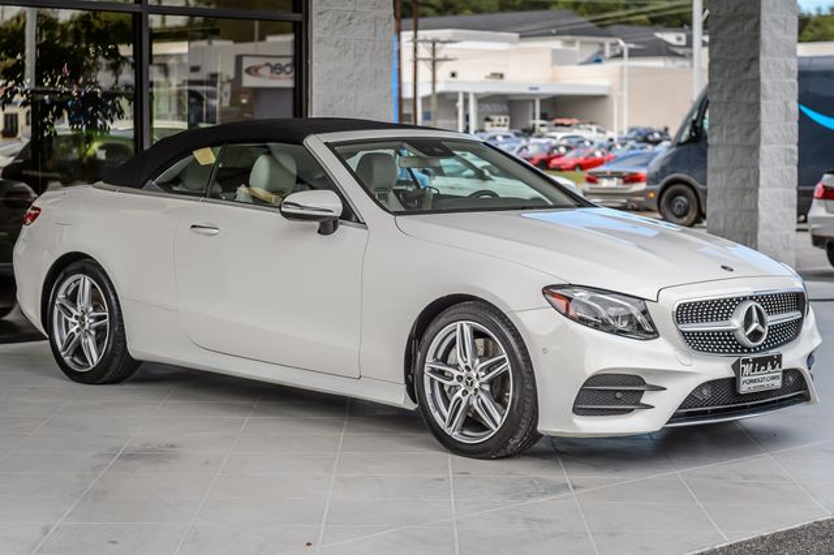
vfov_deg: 16.6
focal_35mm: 82
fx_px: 1905
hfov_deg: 24.7
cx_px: 391
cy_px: 253
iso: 400
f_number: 4
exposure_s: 1/2500
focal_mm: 70
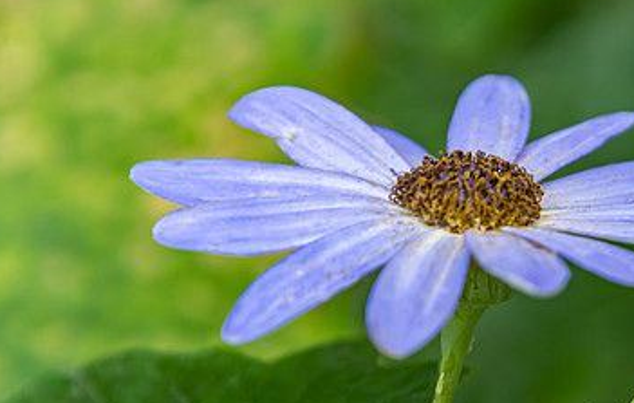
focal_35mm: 878
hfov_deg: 2.4
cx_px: 464
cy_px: 199
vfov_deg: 1.5
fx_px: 15241
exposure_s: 1/100
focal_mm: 300
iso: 400
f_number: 7.1
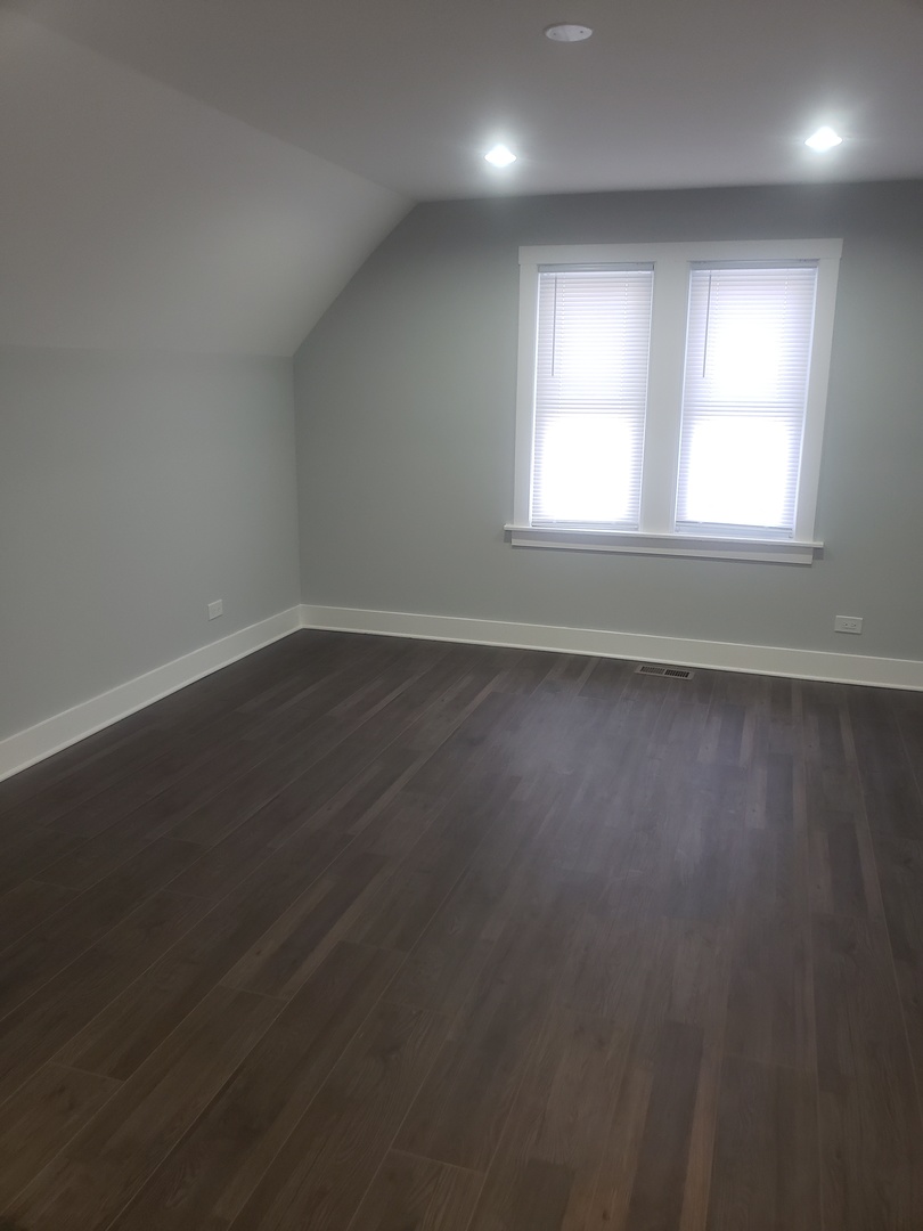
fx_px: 924
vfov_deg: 67.3
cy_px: 616
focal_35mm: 26
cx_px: 462
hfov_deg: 53.1
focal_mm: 4.3
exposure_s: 1/60
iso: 200
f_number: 2.4
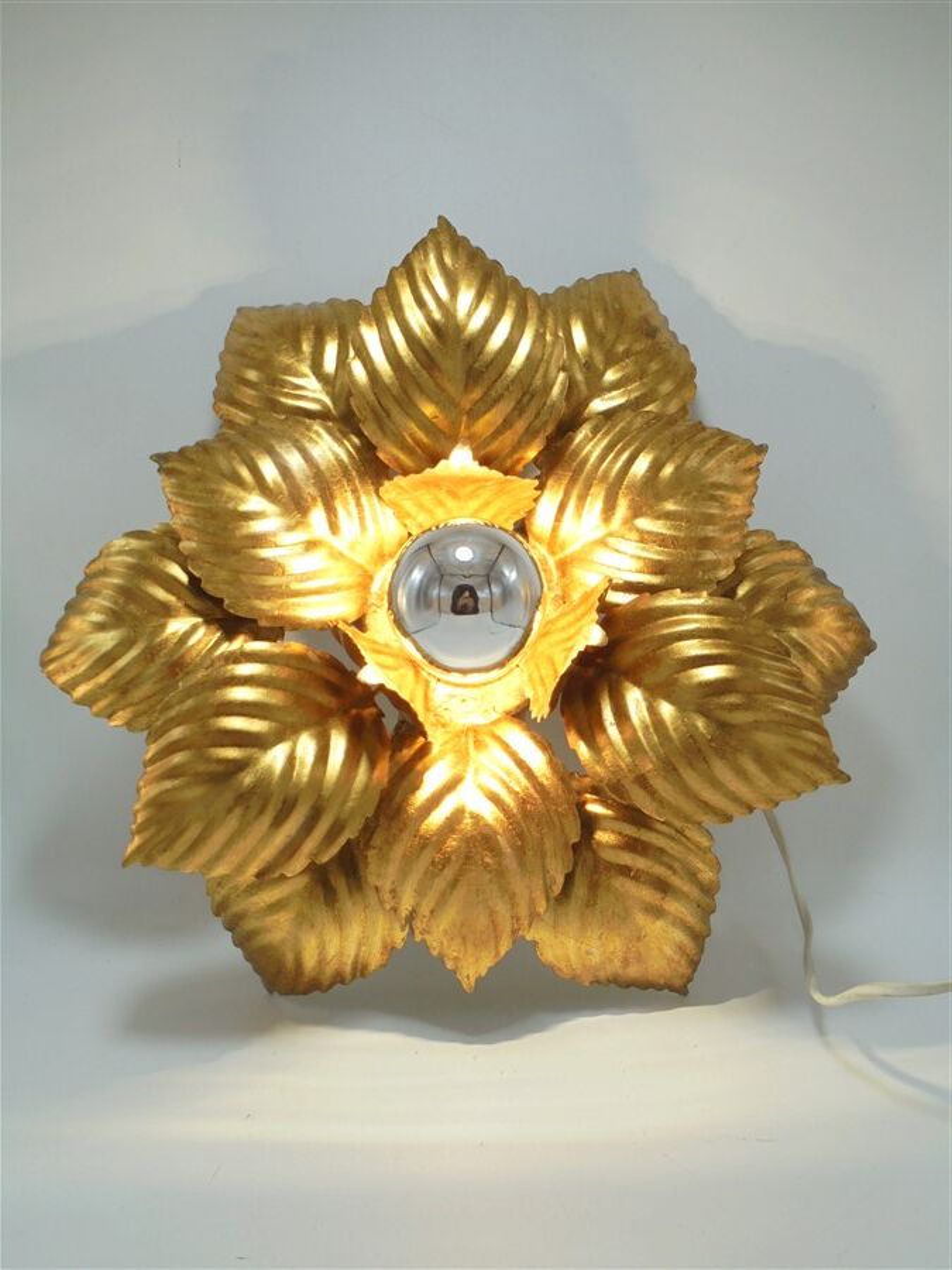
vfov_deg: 61.7
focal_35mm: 29
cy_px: 635
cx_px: 476
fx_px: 1063
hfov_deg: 48.2
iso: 100
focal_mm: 5.3
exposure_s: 1/50
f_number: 3.7
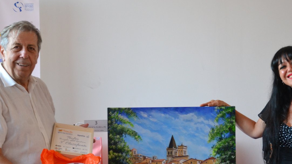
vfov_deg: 15.3
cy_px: 103
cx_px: 186
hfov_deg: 26.7
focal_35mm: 79
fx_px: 612
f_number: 4.2
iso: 1600
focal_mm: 34
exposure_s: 1/60
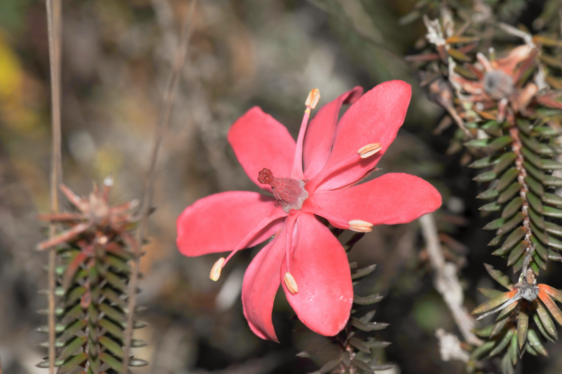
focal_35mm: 150
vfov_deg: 9.1
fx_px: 2340
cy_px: 187
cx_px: 281
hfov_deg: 13.7
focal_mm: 150
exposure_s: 1/125
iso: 400
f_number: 18
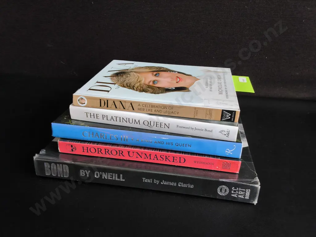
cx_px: 158
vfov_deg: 51.4
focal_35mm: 27
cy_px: 118
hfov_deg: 65.3
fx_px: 246
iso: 125
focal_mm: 2.87
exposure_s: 1/100
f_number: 2
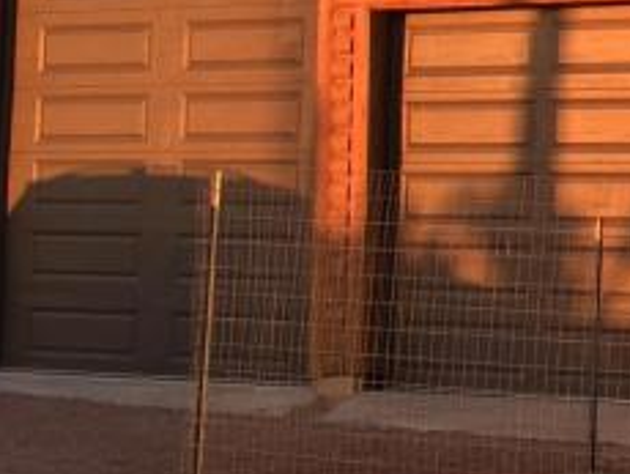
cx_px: 866
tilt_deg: +4.5
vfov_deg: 11.4
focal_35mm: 129
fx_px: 2350
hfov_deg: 14.5
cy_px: -8
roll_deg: -2.6
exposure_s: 1/243
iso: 32
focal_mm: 4.15
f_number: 2.2
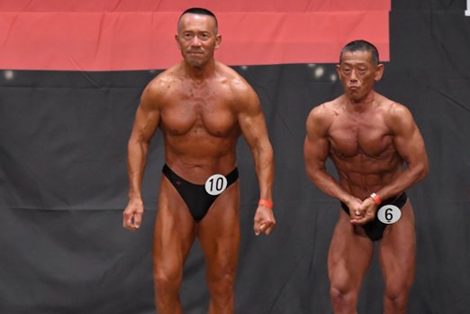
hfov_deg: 6.9
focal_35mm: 300
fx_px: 3916
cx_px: 320
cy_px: 190
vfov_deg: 4.6
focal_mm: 135
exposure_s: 1/400
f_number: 5.6
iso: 5000
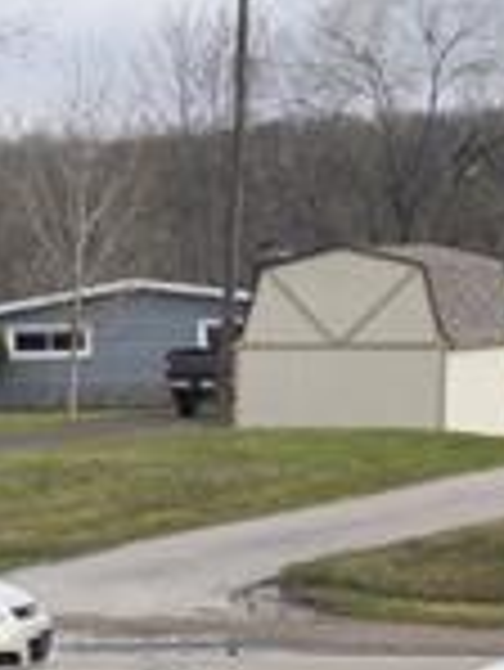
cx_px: -1233
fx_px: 4038
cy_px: 800
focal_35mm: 208
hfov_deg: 6.3
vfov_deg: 9.4
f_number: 3.8
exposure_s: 1/1600
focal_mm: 21
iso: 200
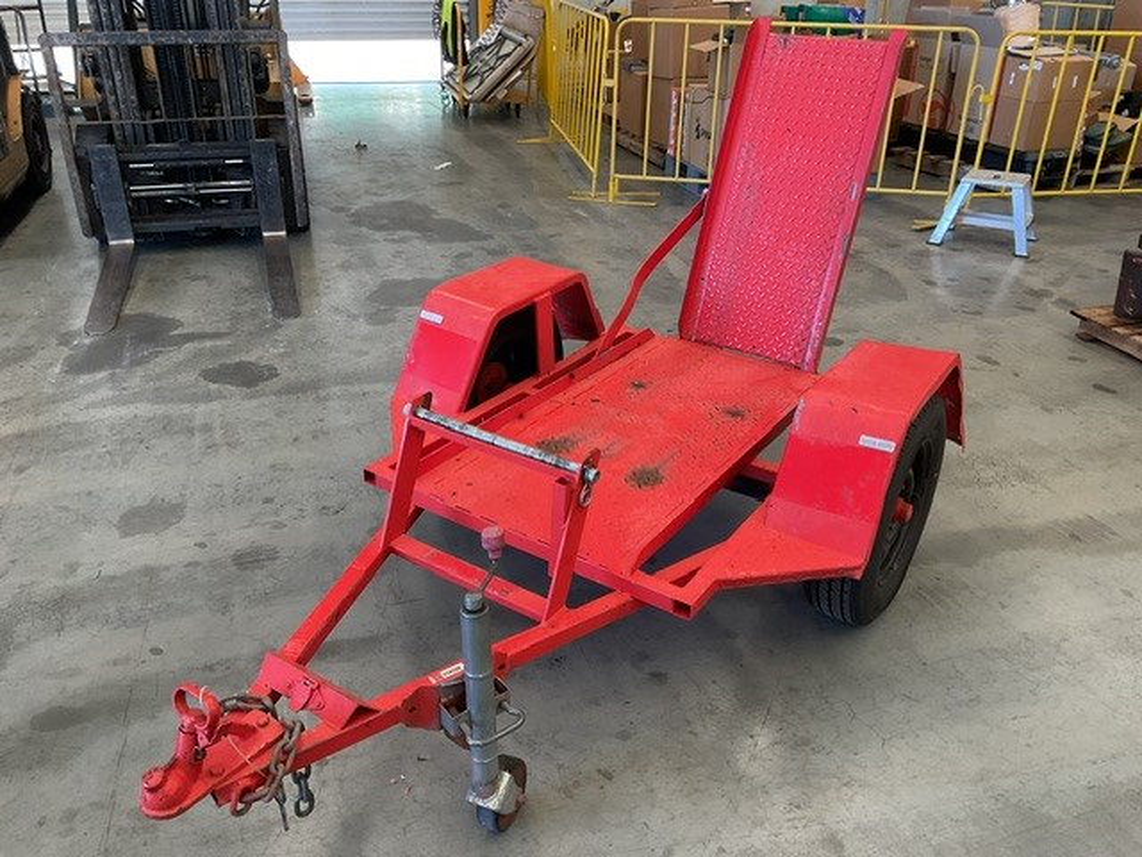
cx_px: 571
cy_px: 428
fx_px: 957
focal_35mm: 29
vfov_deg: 48.2
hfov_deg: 61.7
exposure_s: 1/60
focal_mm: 3
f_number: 1.8
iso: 80
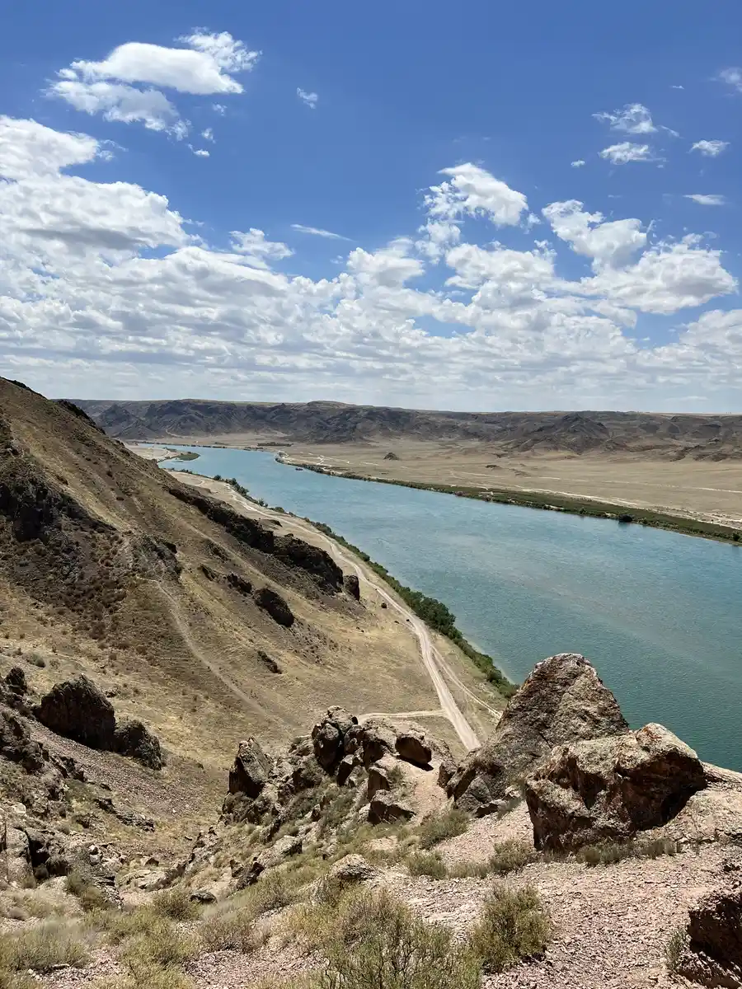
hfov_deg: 53.1
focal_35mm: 26
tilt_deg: -5.2
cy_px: 494
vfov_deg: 67.3
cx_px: 371
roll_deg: -1.2
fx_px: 743
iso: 50
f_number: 1.5
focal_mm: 5.7
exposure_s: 1/10309
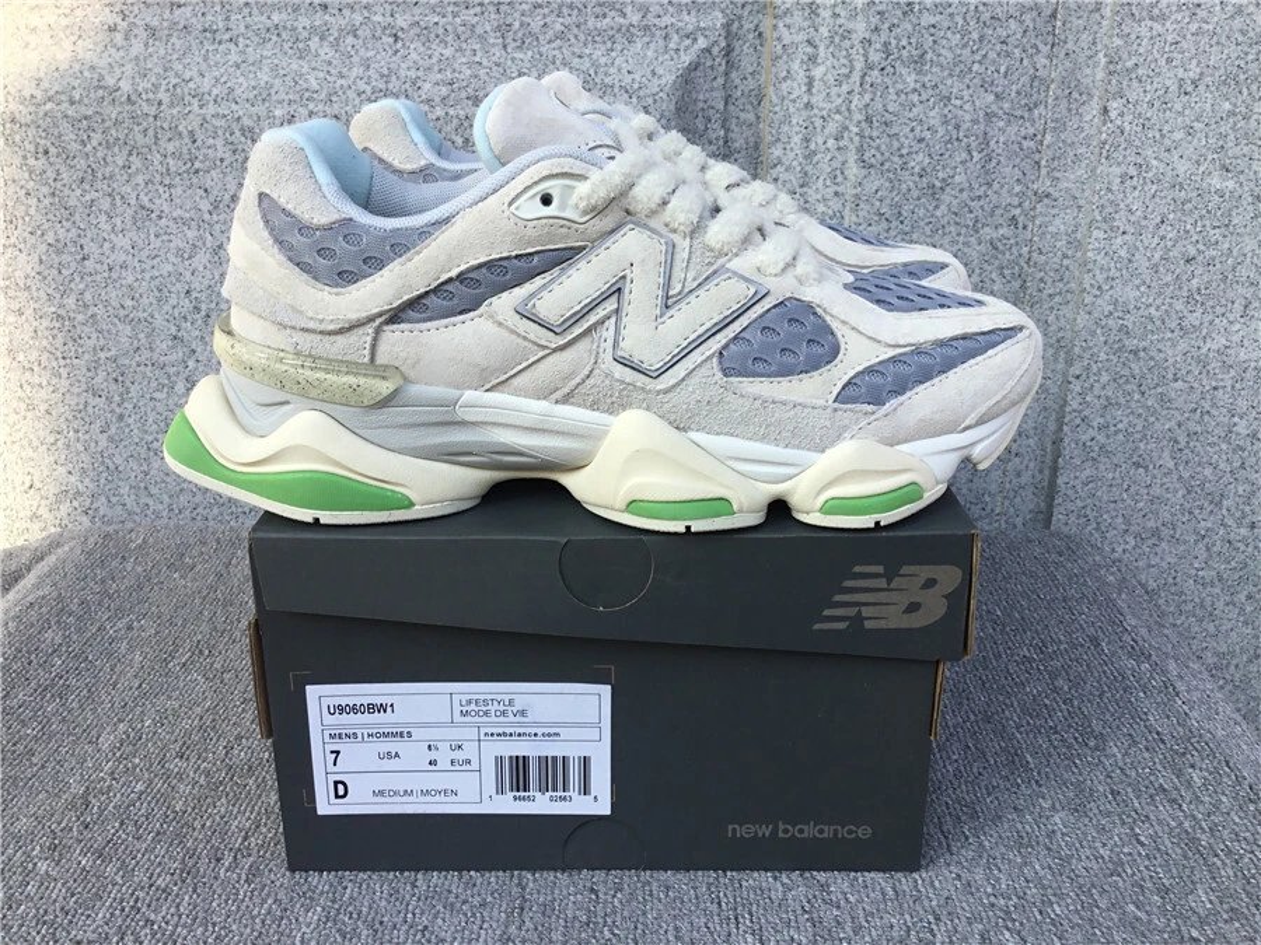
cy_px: 472
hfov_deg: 58.4
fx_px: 1129
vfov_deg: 45.4
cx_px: 630
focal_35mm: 31
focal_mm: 3.3
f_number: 2.4
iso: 25
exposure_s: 1/377
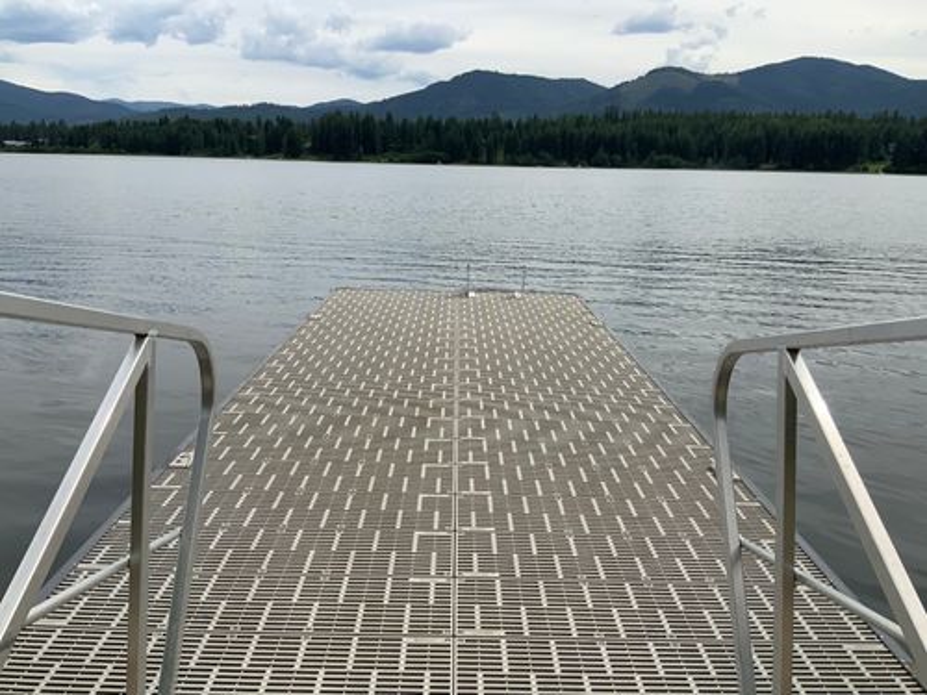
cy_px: 348
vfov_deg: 48.2
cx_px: 464
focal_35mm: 29
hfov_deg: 61.7
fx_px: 777
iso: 16
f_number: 1.8
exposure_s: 1/1848
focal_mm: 3
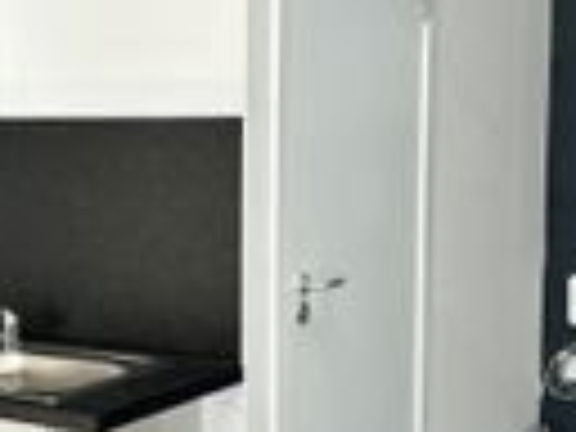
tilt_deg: -7.1
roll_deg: +0.2
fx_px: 1348
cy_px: 234
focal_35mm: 81
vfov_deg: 18.2
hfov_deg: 23.5
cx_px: 68
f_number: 1.5
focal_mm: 5.7
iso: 125
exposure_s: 1/100
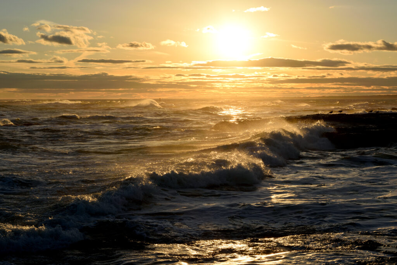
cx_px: 198
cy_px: 132
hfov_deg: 24.6
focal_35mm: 82
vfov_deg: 16.6
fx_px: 910
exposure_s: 1/500
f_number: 11
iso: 100
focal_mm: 55
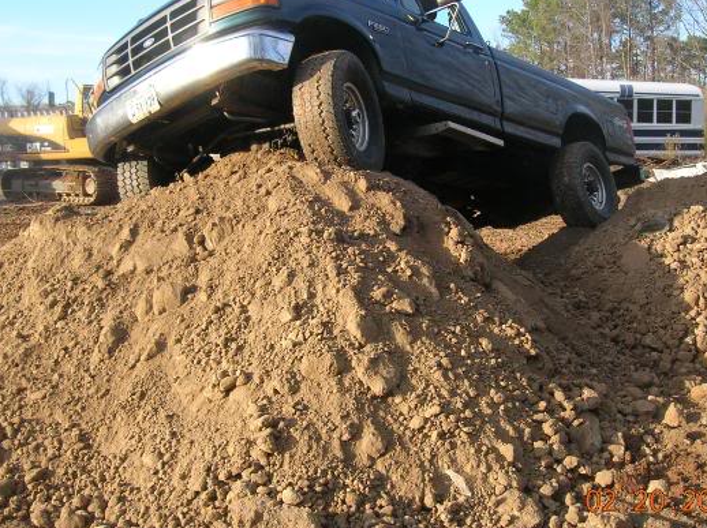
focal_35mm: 42
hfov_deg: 44.8
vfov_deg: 34.3
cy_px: 243
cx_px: 370
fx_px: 857
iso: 50
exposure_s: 1/116
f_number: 4.9
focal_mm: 5.7
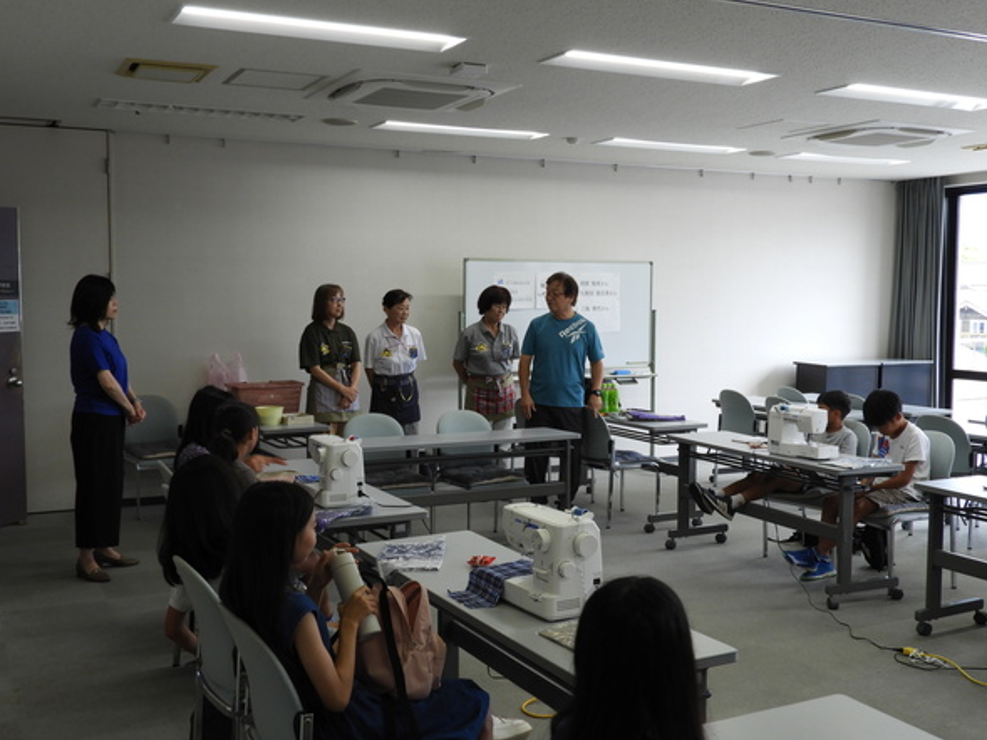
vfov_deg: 37.7
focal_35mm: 38
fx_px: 1084
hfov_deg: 49.0
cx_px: 486
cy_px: 378
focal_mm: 6.3
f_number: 3.8
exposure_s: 1/50
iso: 100
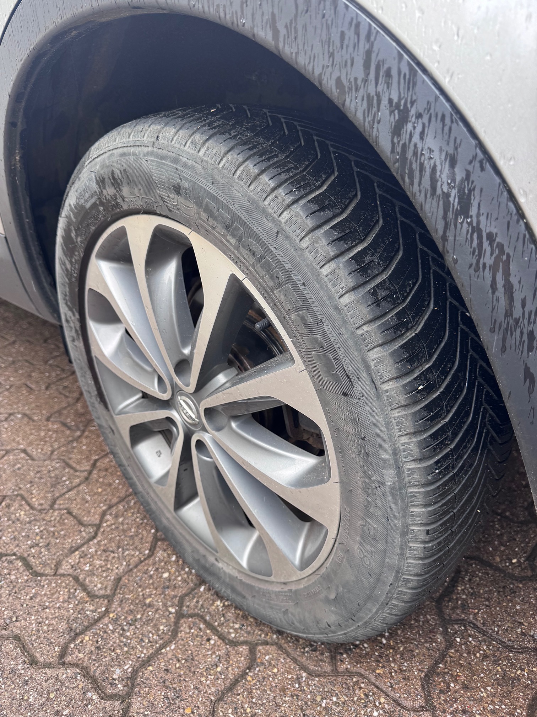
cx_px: 268
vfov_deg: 71.6
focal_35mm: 24
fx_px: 496
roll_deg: +3.3
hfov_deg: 56.8
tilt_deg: -28.1
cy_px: 358
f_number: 1.78
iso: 64
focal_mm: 6.76
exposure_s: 1/121
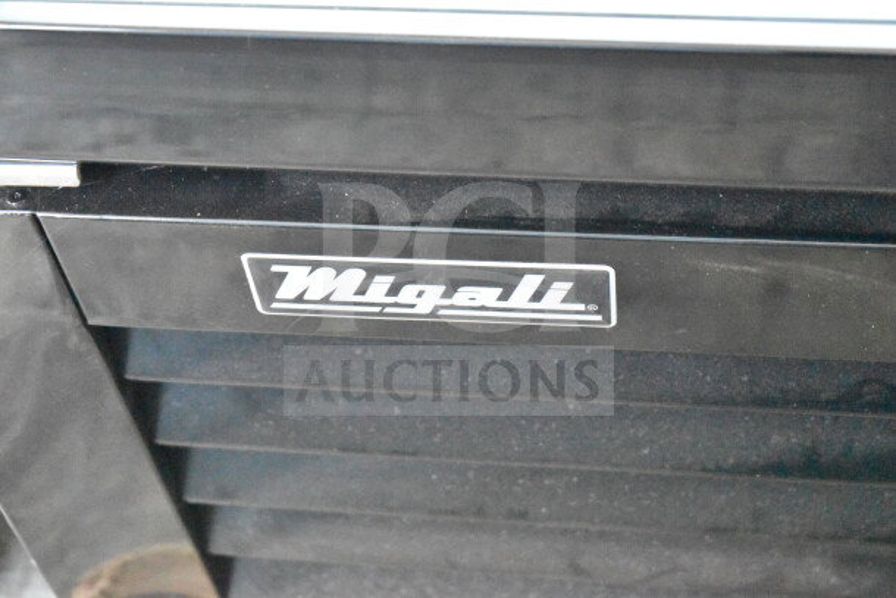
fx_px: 2054
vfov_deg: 16.6
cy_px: 299
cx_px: 448
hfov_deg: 24.6
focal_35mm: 82
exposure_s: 1/100
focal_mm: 55
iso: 25600
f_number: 5.6
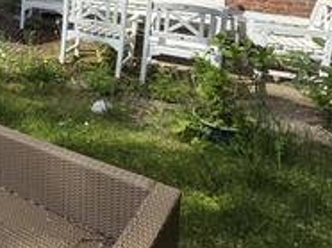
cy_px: -29
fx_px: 402
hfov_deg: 29.0
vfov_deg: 30.5
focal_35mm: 42
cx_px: -161
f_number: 2.2
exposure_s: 1/1399
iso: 50
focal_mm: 2.2
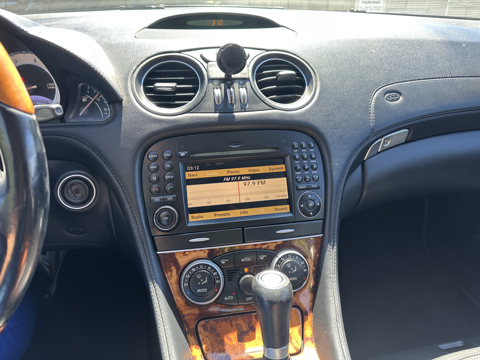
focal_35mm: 24
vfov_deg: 56.8
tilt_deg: -26.4
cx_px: 240
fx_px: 333
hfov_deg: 71.6
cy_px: 180
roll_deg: +2.0
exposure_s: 1/121
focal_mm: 6.86
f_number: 1.78
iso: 64
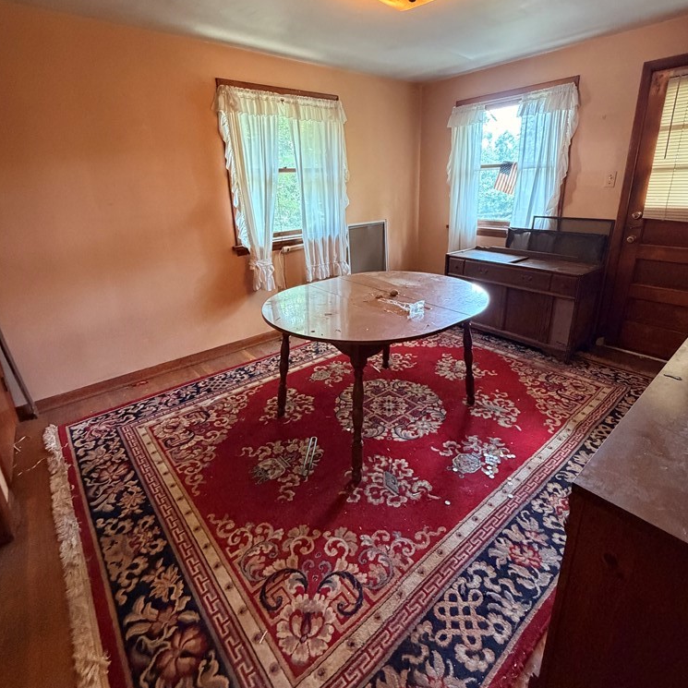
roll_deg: +1.9
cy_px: 303
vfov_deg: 83.6
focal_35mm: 17
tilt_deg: -17.1
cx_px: 348
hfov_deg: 84.0
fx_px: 382
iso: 500
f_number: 2.2
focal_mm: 2.22
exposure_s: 1/60
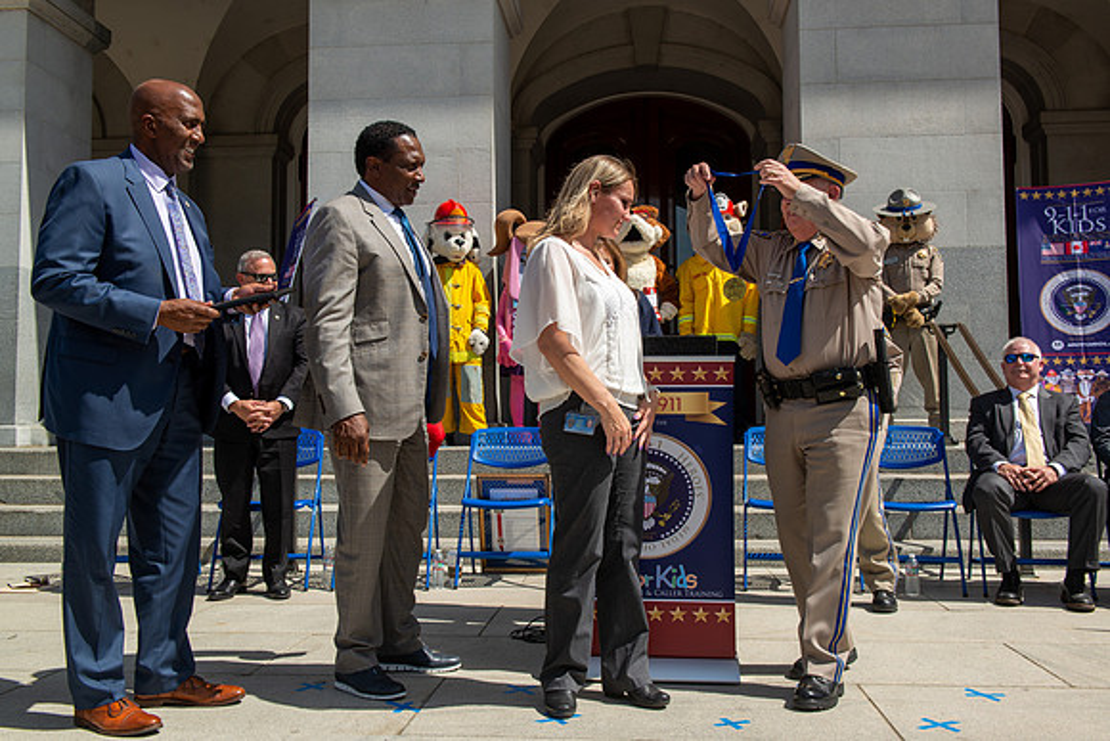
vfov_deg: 39.8
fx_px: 1024
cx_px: 567
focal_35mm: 33
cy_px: 371
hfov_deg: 56.9
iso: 100
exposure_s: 1/250
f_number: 8
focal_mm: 32
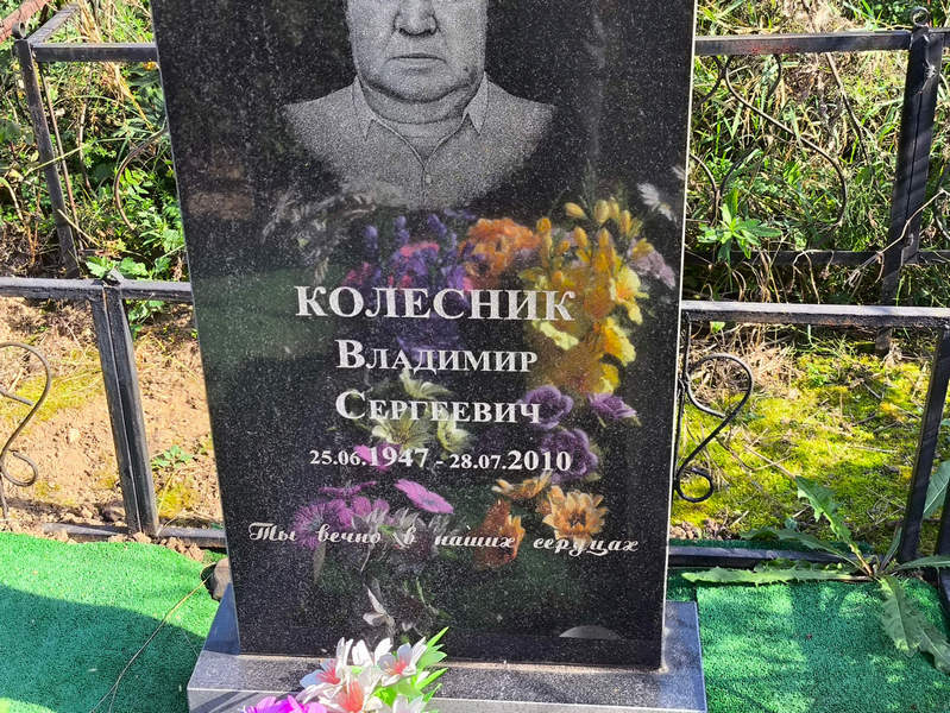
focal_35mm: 50
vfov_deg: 29.1
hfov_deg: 38.2
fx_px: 1373
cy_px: 356
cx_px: 475
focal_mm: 4.71
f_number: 1.7
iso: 50
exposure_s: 1/408
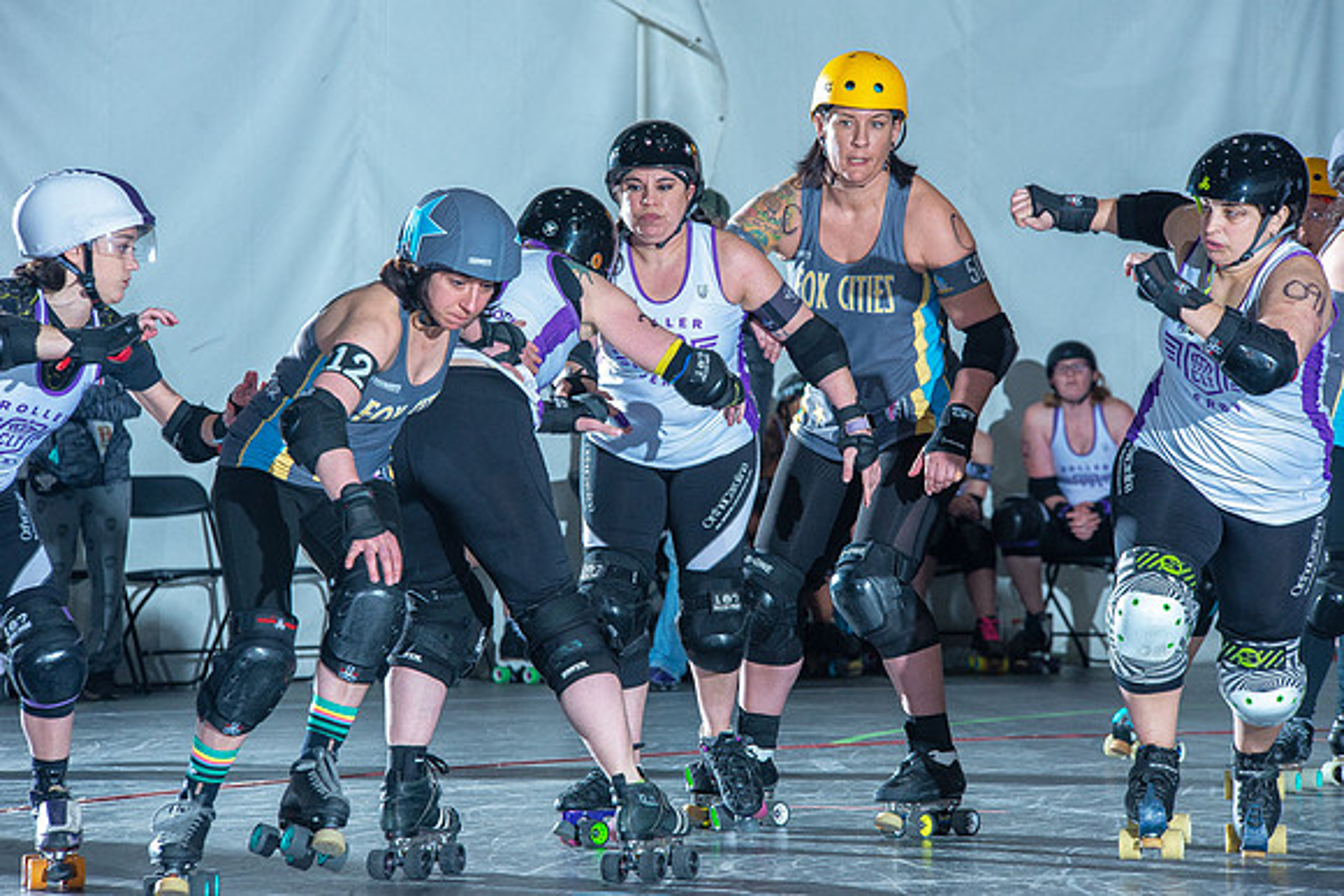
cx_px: 672
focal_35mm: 200
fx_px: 7468
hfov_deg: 10.3
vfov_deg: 6.9
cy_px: 448
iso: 800
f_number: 8
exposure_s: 1/160
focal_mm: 200
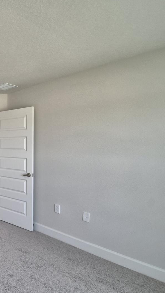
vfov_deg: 76.3
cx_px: -32
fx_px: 187
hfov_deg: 36.7
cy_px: 146
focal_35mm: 24
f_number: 4.5
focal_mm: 10
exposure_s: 1/125
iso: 200
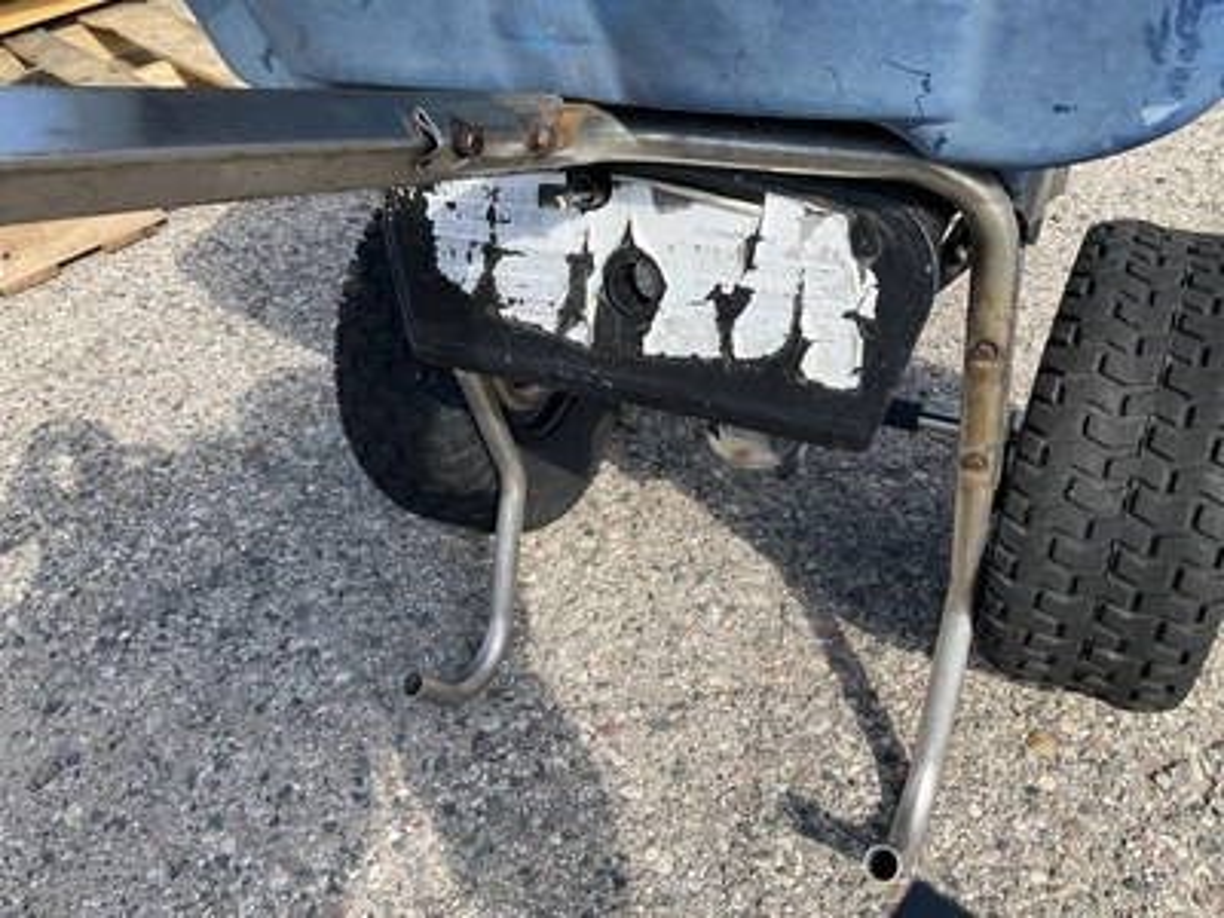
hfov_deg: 61.7
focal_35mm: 29
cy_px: 459
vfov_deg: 48.2
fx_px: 1025
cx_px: 612
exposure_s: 1/683
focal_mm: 3
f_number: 1.8
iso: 25
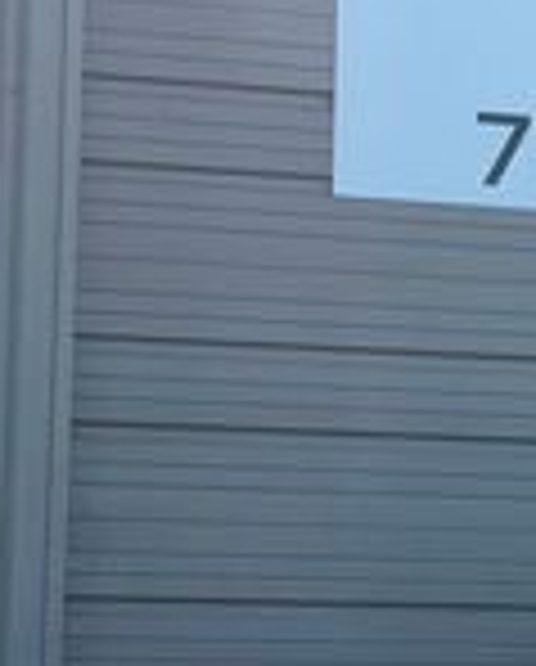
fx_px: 3993
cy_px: 486
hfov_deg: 7.1
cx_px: 1414
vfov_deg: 9.5
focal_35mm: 202
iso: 64
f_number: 1.78
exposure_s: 1/1931
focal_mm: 6.76
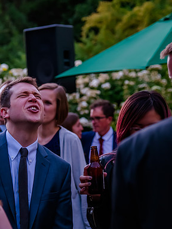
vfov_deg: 15.9
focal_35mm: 124
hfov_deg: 11.9
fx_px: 822
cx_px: 41
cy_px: 115
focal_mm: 78
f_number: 4
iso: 3200
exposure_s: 1/640
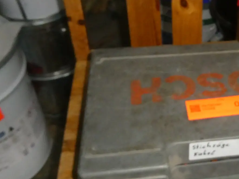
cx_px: 214
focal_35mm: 52
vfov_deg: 28.0
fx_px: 359
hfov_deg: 34.8
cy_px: 107
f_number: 3.3
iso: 800
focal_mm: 4.3
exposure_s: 1/125
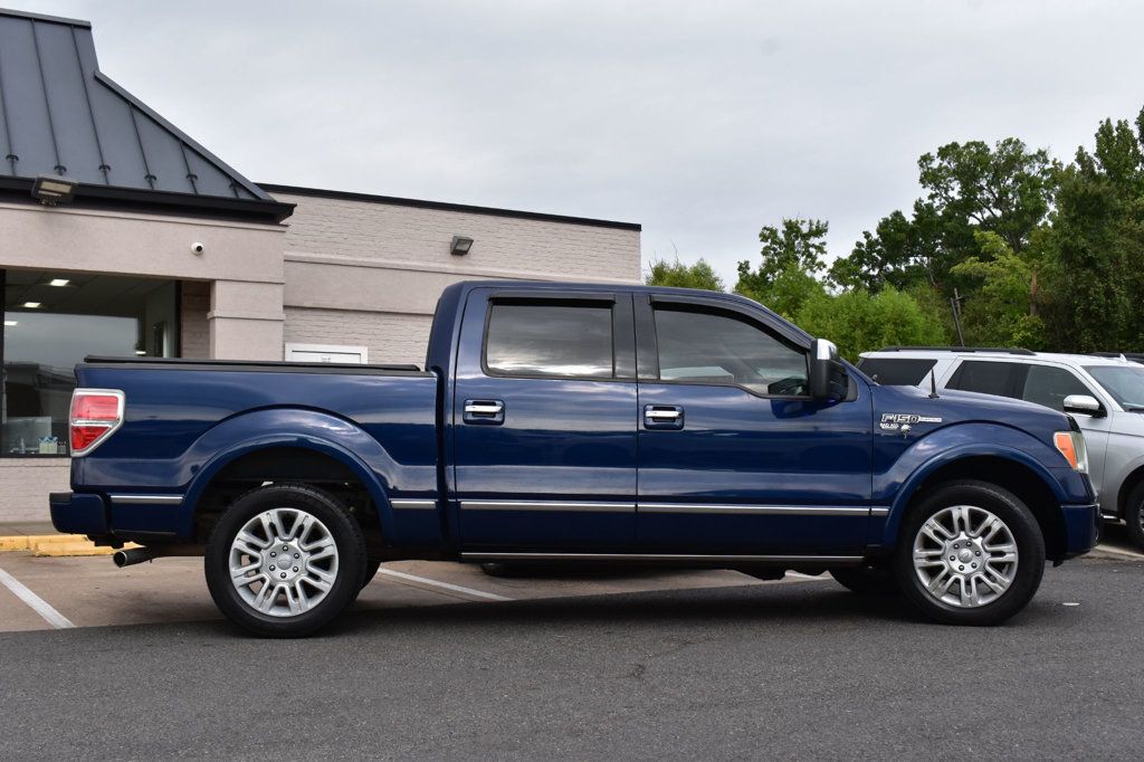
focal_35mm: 39
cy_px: 381
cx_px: 572
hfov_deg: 49.6
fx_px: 1239
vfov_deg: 34.2
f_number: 11
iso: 400
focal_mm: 26
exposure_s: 1/400
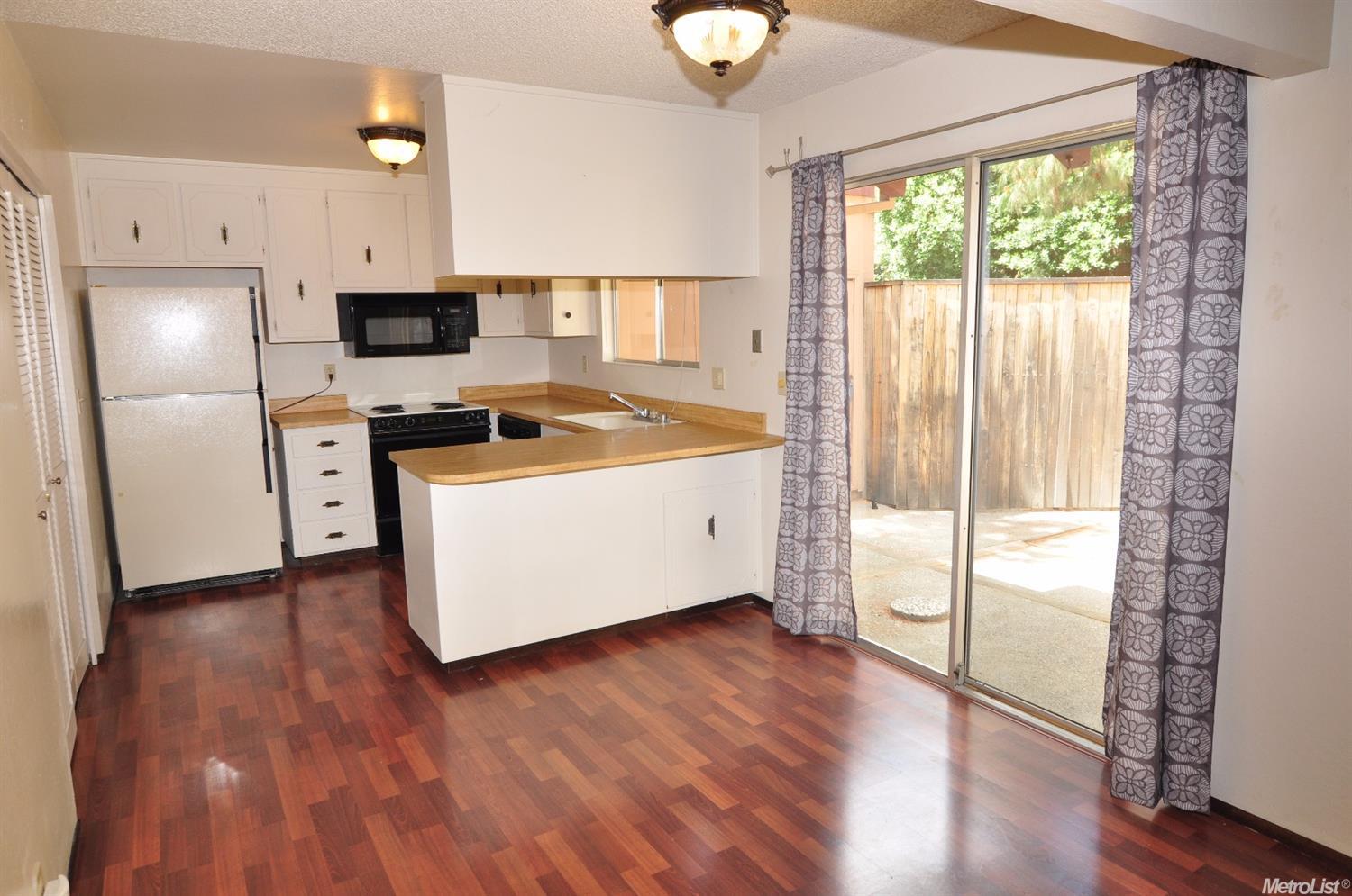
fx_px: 787
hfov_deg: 81.3
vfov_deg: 59.3
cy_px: 448
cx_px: 676
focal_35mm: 21
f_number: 5.6
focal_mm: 14
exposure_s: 1/125
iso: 400
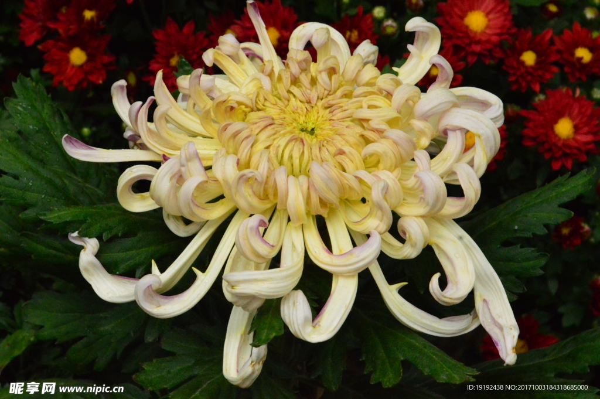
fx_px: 3872
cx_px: 300
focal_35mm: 232
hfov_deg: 8.9
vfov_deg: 5.9
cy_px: 200
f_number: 18
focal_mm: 155
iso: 6400
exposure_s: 1/125
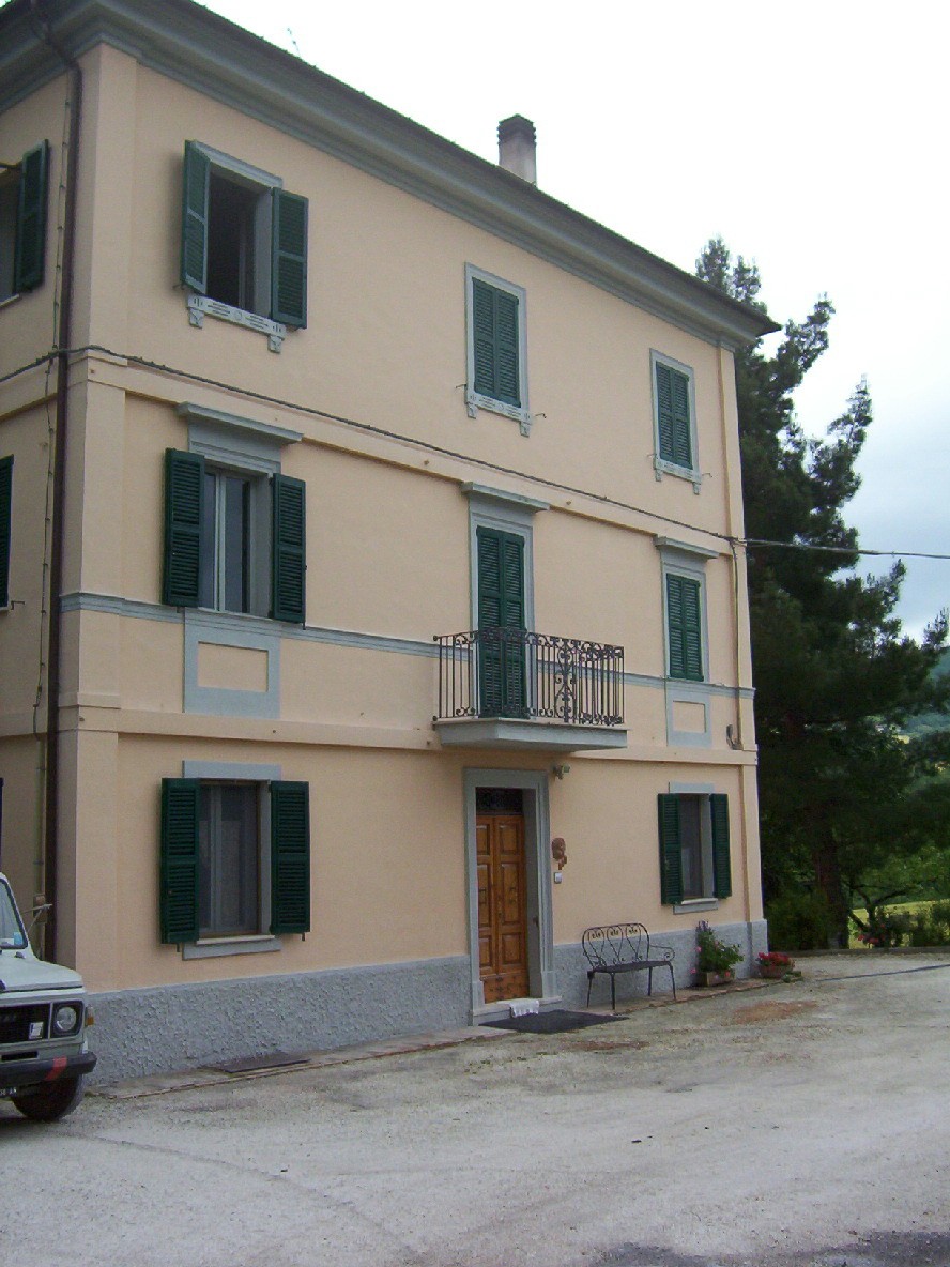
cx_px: 475
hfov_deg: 39.7
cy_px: 634
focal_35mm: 36
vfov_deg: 51.4
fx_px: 1317
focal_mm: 5.54
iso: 100
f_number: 2.76
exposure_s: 1/561
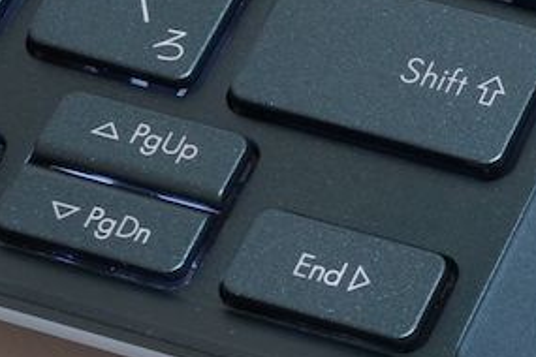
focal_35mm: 215
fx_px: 3201
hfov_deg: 9.1
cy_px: 158
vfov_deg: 6.4
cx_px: 1031
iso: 1600
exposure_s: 1/1.6
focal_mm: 51
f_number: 22
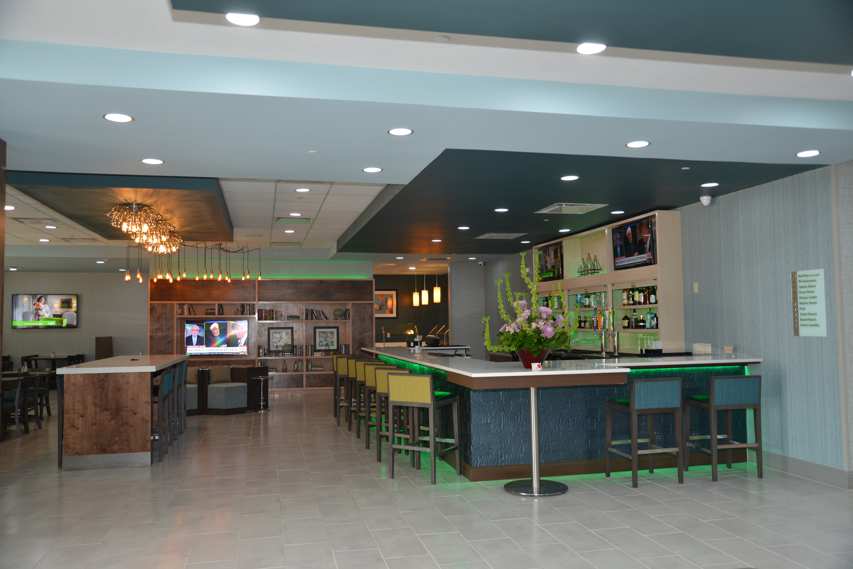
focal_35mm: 29
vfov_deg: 45.0
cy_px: 284
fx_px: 687
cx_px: 426
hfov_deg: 63.6
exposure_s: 1/60
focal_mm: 29
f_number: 4
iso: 400
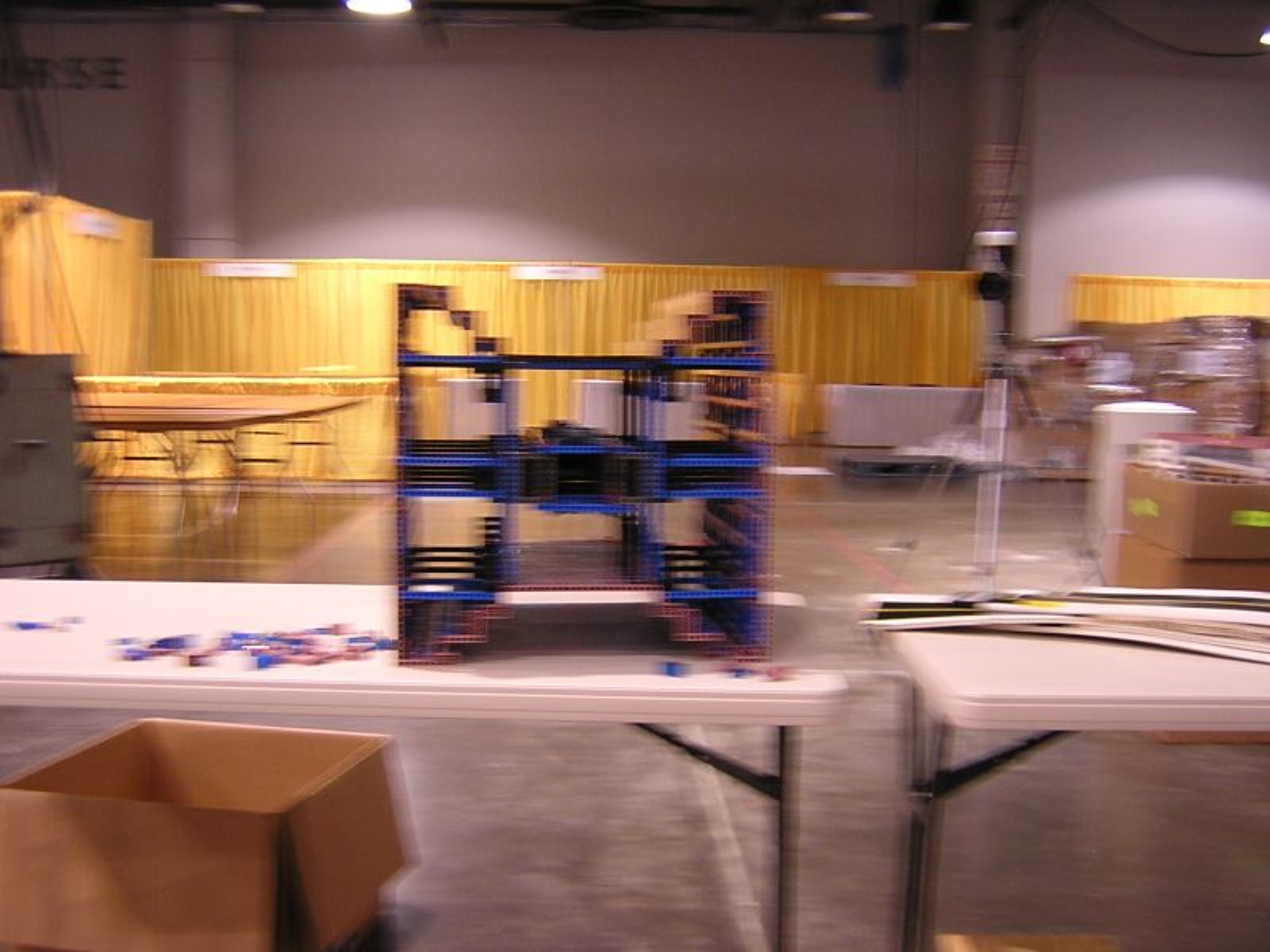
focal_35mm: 36
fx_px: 1321
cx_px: 635
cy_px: 476
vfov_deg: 39.7
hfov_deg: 51.4
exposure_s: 1/3.6
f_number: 2.6
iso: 146
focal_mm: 4.7
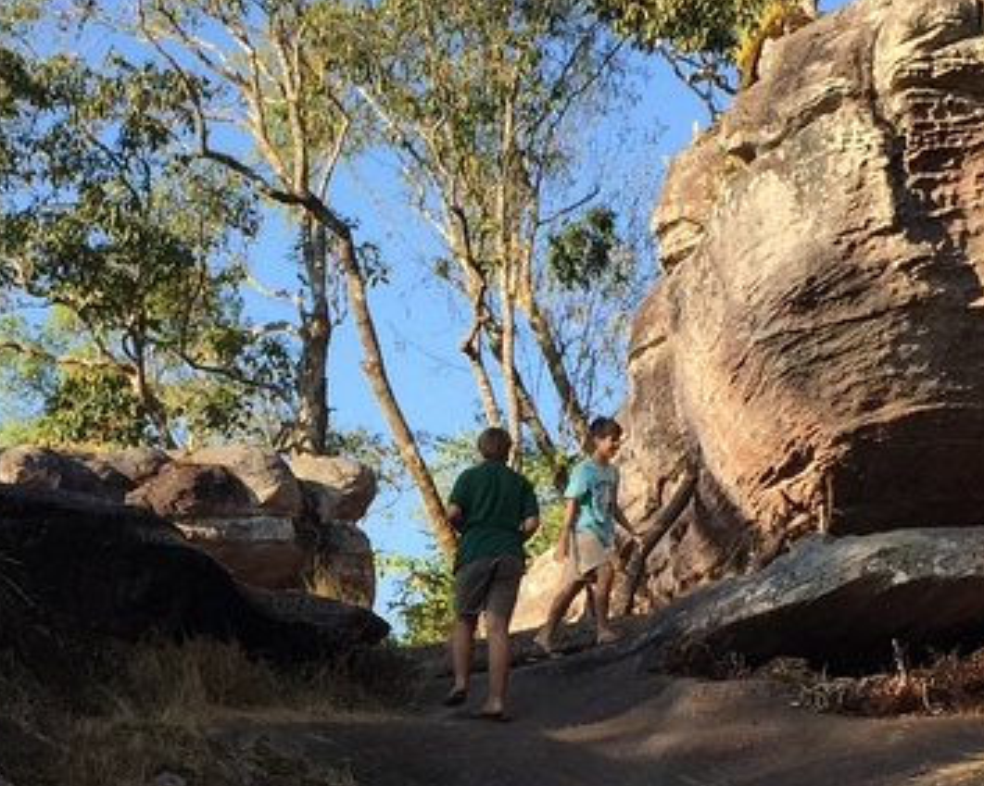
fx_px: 2795
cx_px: 314
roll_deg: -3.7
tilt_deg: +6.2
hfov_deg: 19.9
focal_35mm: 96
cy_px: 747
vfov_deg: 15.8
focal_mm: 4.15
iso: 32
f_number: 2.2
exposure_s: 1/648
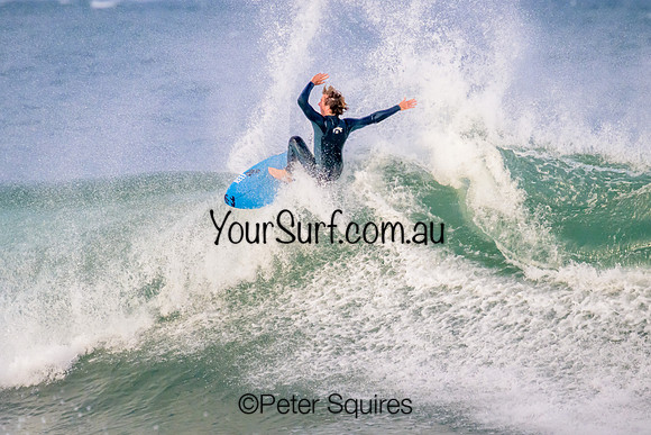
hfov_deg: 2.4
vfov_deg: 1.6
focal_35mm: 873
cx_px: 340
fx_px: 15787
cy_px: 208
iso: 4000
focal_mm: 800
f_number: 11
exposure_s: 1/2000
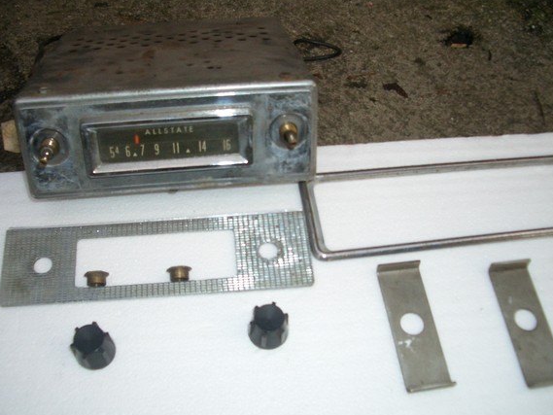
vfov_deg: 35.9
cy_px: 231
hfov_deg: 46.8
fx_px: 639
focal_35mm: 40
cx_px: 269
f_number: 2.6
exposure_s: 1/500
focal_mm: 5.8
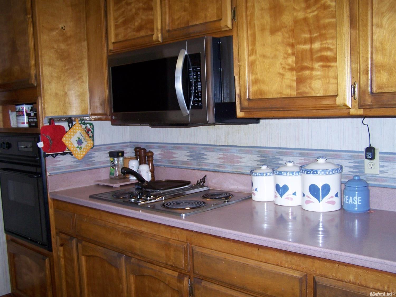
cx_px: 198
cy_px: 148
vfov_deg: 37.7
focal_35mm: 38
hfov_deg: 49.0
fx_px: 435
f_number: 2.8
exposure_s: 1/60
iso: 140
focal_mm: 6.3
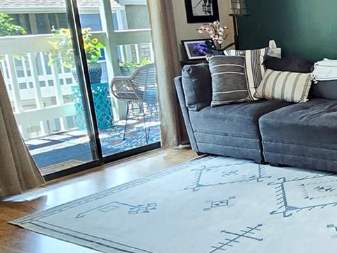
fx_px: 419
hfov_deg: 31.5
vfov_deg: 33.4
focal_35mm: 43
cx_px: 457
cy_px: 88
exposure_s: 1/60
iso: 100
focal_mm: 2.2
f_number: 2.2
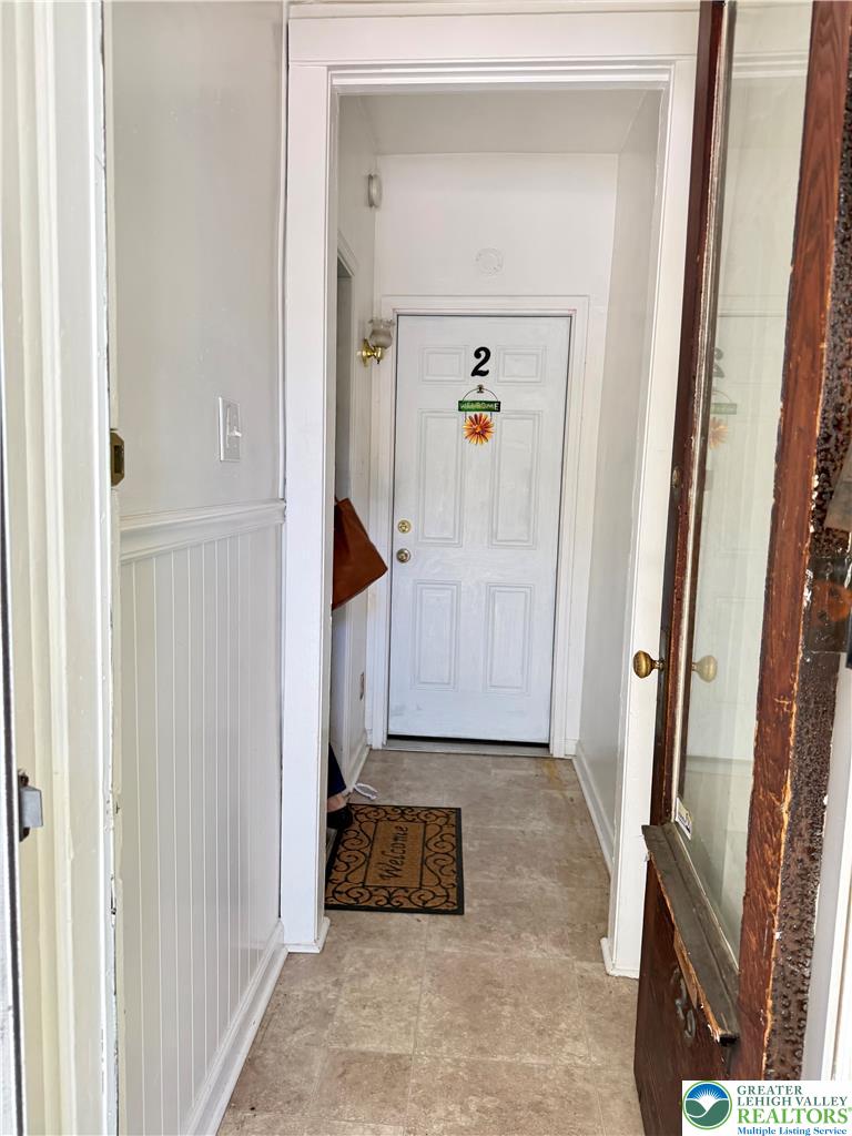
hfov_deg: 56.8
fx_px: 788
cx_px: 426
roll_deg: -0.9
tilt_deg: -5.8
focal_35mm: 24
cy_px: 568
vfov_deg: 71.6
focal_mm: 6.76
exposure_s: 1/66
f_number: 1.78
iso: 200
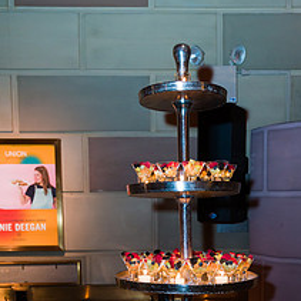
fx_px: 462
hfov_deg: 35.8
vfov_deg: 34.2
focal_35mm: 47
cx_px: 190
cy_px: 268
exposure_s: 1/200
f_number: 4
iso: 1600
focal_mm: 26
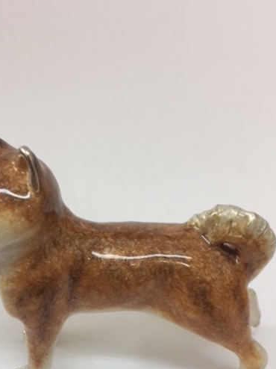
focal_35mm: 47
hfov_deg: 30.7
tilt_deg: -34.7
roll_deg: +0.8
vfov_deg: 39.7
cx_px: 101
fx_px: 500
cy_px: 263
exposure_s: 1/50
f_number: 2.2
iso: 32
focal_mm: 4.15
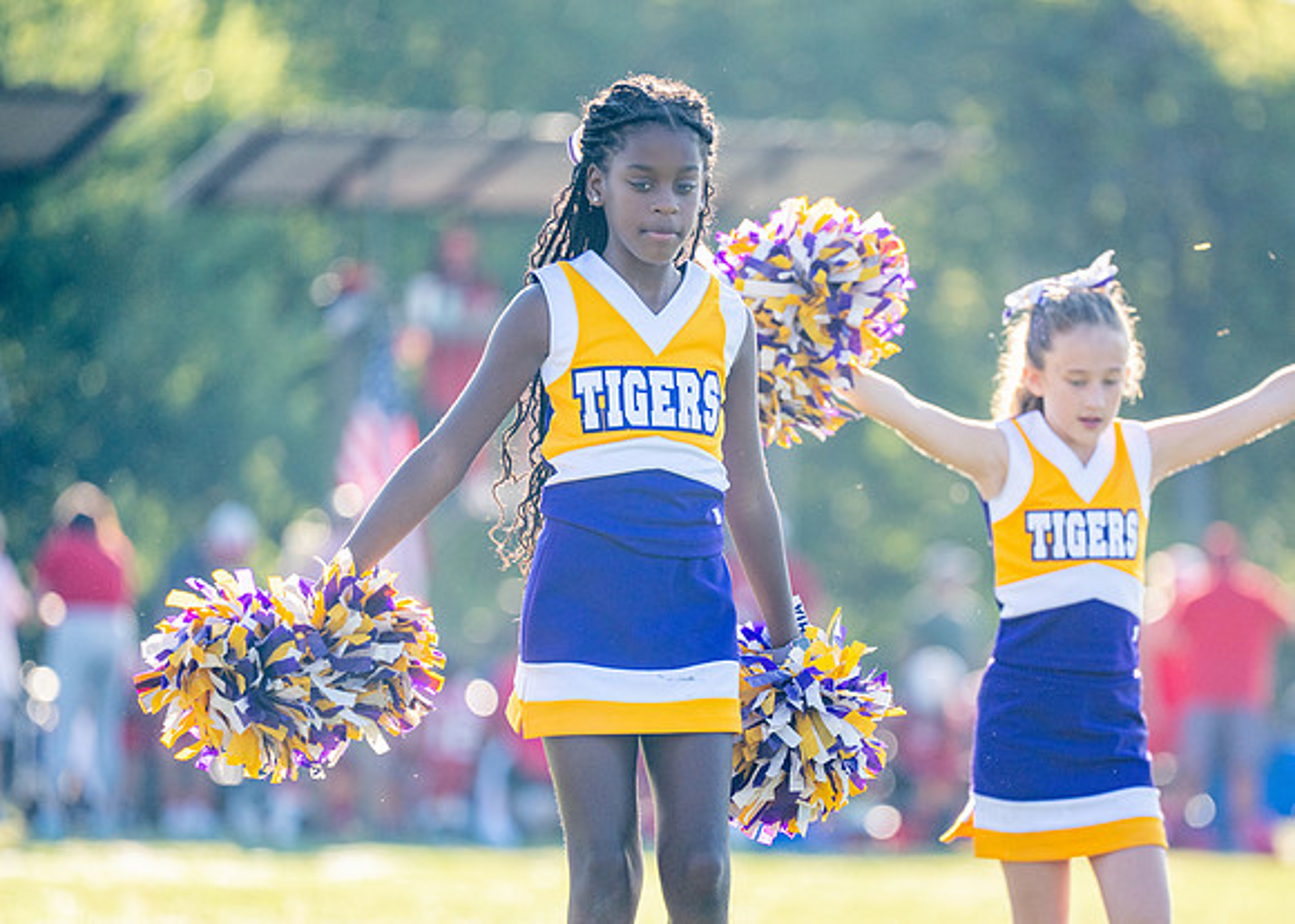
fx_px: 10212
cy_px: 592
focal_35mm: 278
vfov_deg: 5.2
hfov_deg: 7.3
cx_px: 777
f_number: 2.8
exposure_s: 1/2000
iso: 400
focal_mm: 200
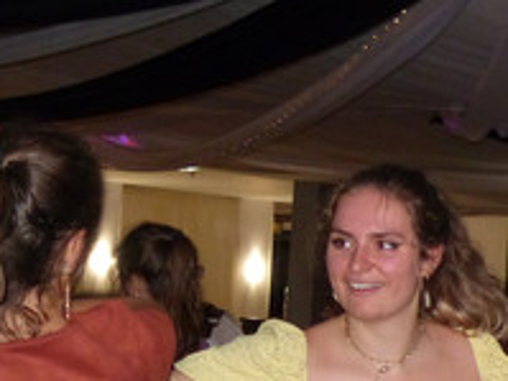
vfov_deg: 12.6
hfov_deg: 16.7
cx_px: 38
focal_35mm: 116
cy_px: 384
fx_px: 1701
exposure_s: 1/80
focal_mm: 6.4
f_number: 2.8
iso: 400
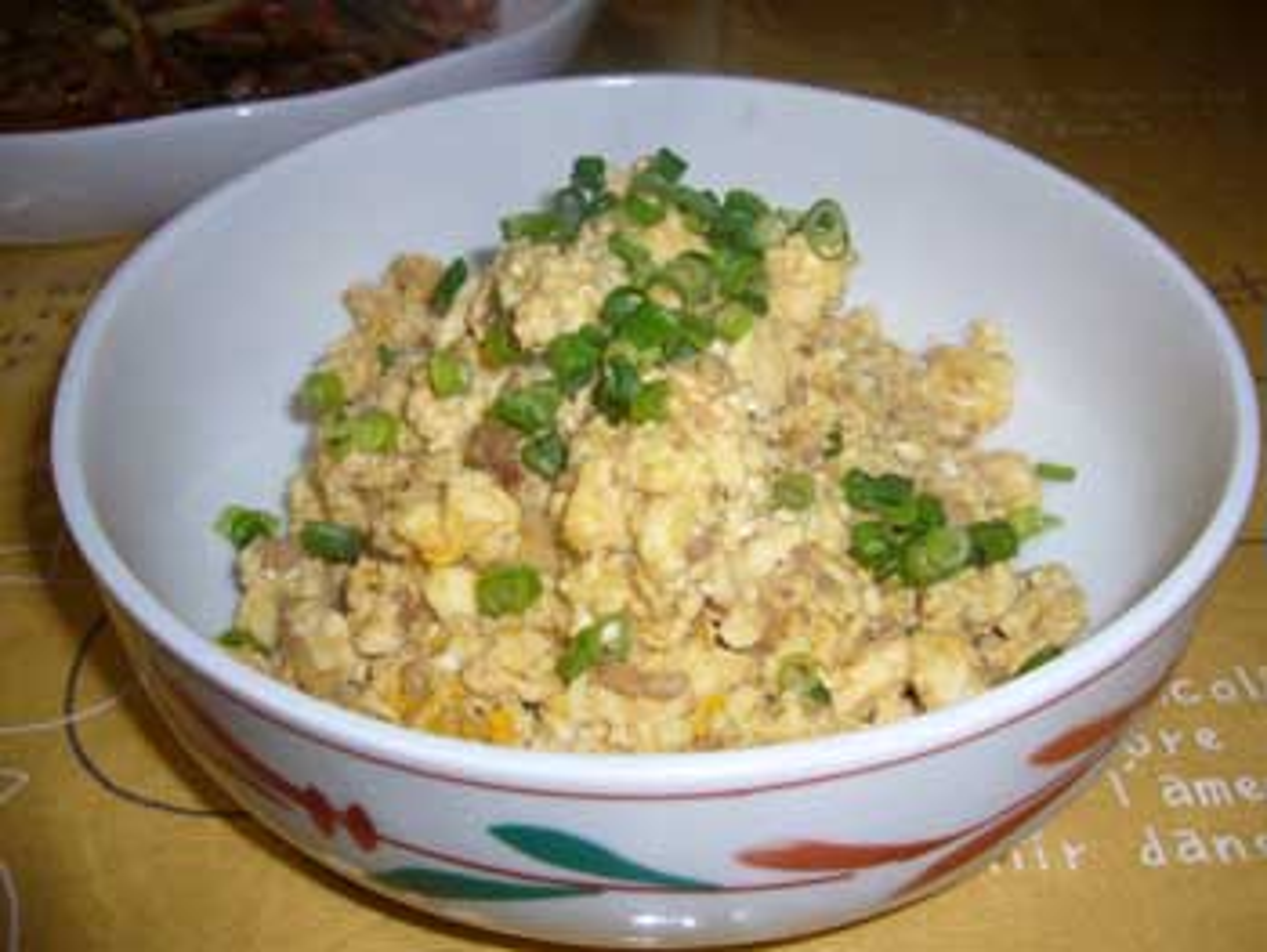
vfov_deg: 40.7
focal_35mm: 35
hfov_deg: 52.6
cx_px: 634
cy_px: 476
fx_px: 1282
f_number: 2.8
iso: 80
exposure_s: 1/60
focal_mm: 5.8
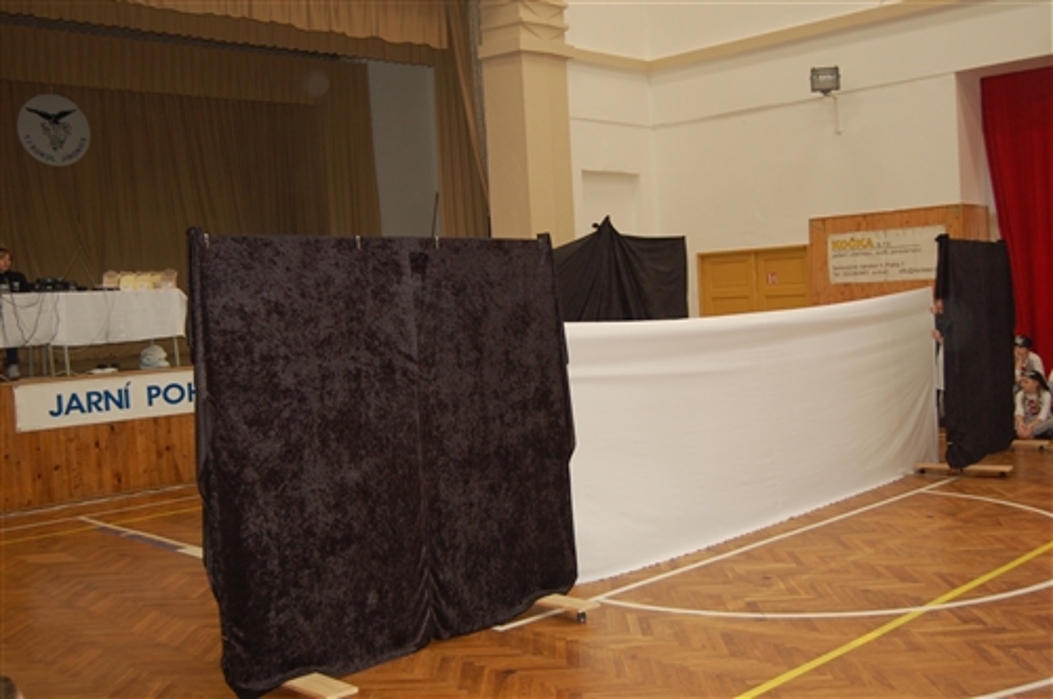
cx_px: 526
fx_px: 1139
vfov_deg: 34.1
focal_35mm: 39
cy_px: 350
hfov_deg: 49.6
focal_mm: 26
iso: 400
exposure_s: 1/60
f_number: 4
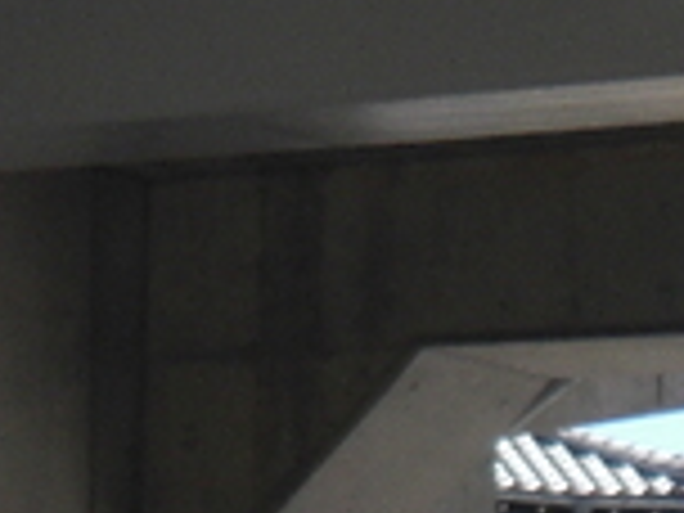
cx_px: -464
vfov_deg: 4.5
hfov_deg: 5.9
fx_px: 6540
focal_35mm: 331
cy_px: -342
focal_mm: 10.4
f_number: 4
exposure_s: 1/400
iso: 64
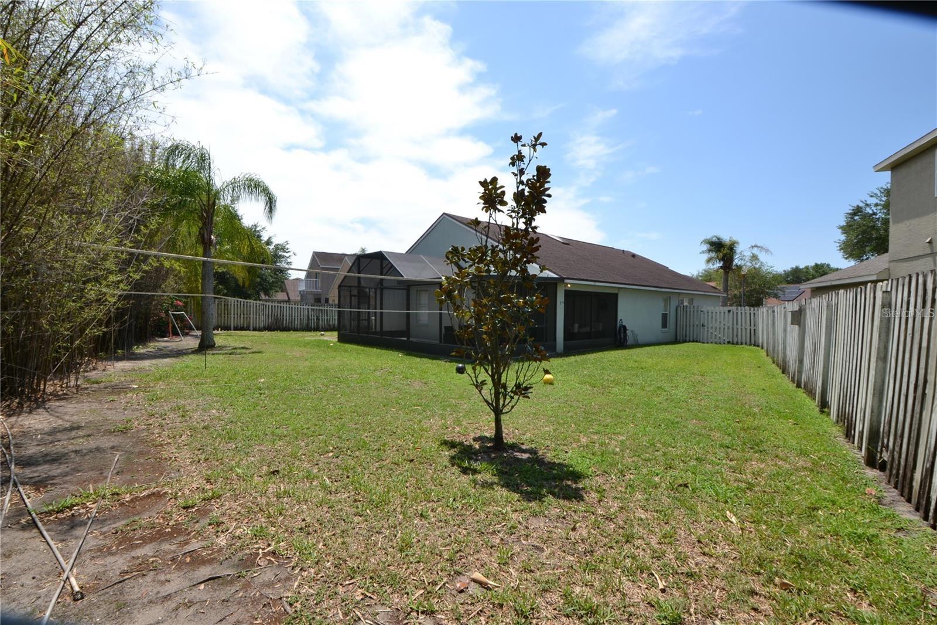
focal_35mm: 15
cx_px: 468
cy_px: 312
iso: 100
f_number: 11
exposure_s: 1/100
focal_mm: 10
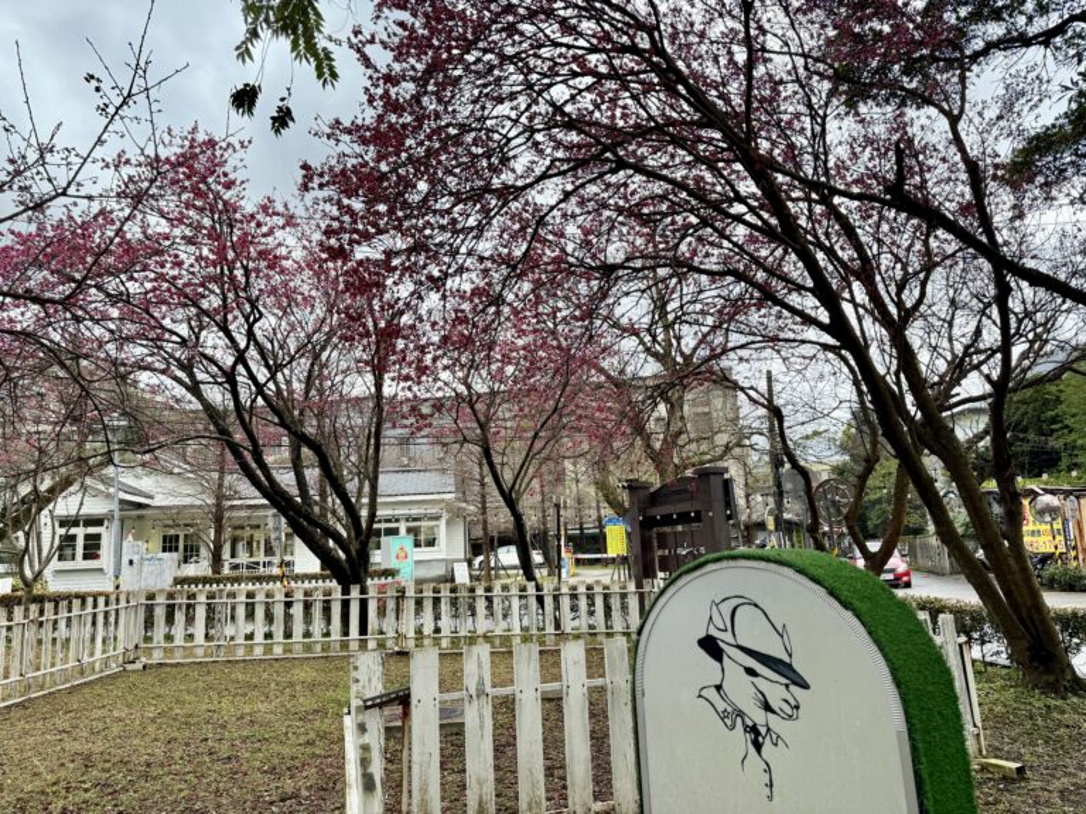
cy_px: 407
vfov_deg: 56.8
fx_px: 753
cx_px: 543
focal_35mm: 24
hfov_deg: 71.6
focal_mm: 6.76
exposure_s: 1/967
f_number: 1.78
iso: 100
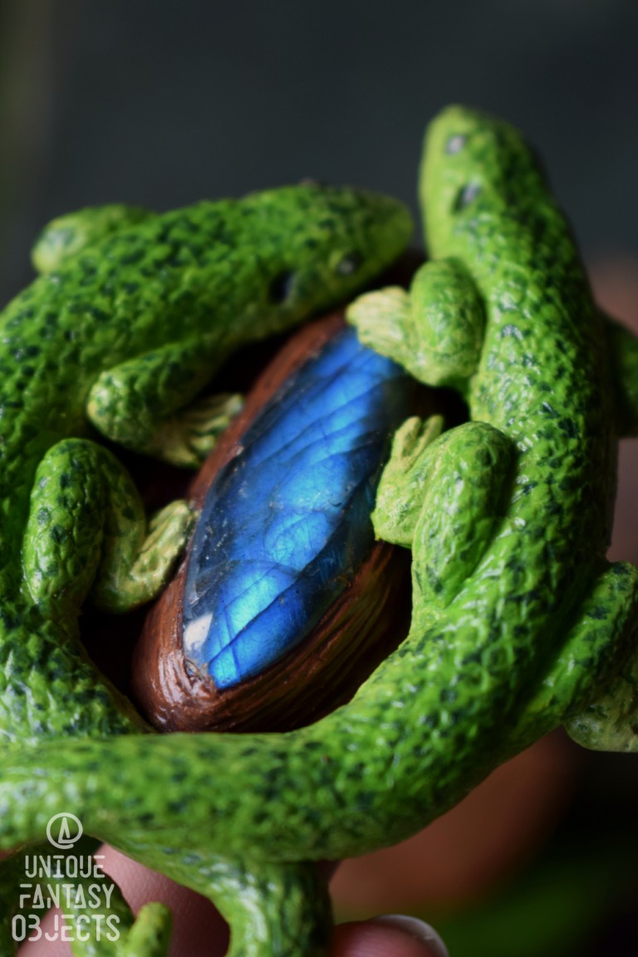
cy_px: 478
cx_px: 319
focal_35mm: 82
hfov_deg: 16.6
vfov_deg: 24.6
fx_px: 2193
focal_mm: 55
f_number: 5.6
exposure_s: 1/60
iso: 500
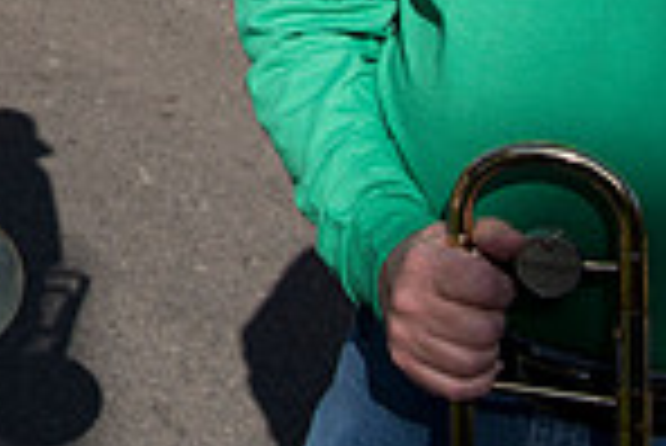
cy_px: -376
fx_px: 1741
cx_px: -387
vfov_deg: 13.1
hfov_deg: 18.6
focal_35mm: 94
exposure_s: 1/2500
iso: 250
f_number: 4.5
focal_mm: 24
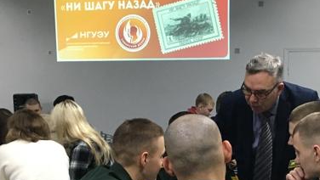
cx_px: 216
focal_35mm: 56
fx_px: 475
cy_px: 139
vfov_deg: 21.3
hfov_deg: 36.8
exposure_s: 1/25
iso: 200
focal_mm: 4.15
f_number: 2.2
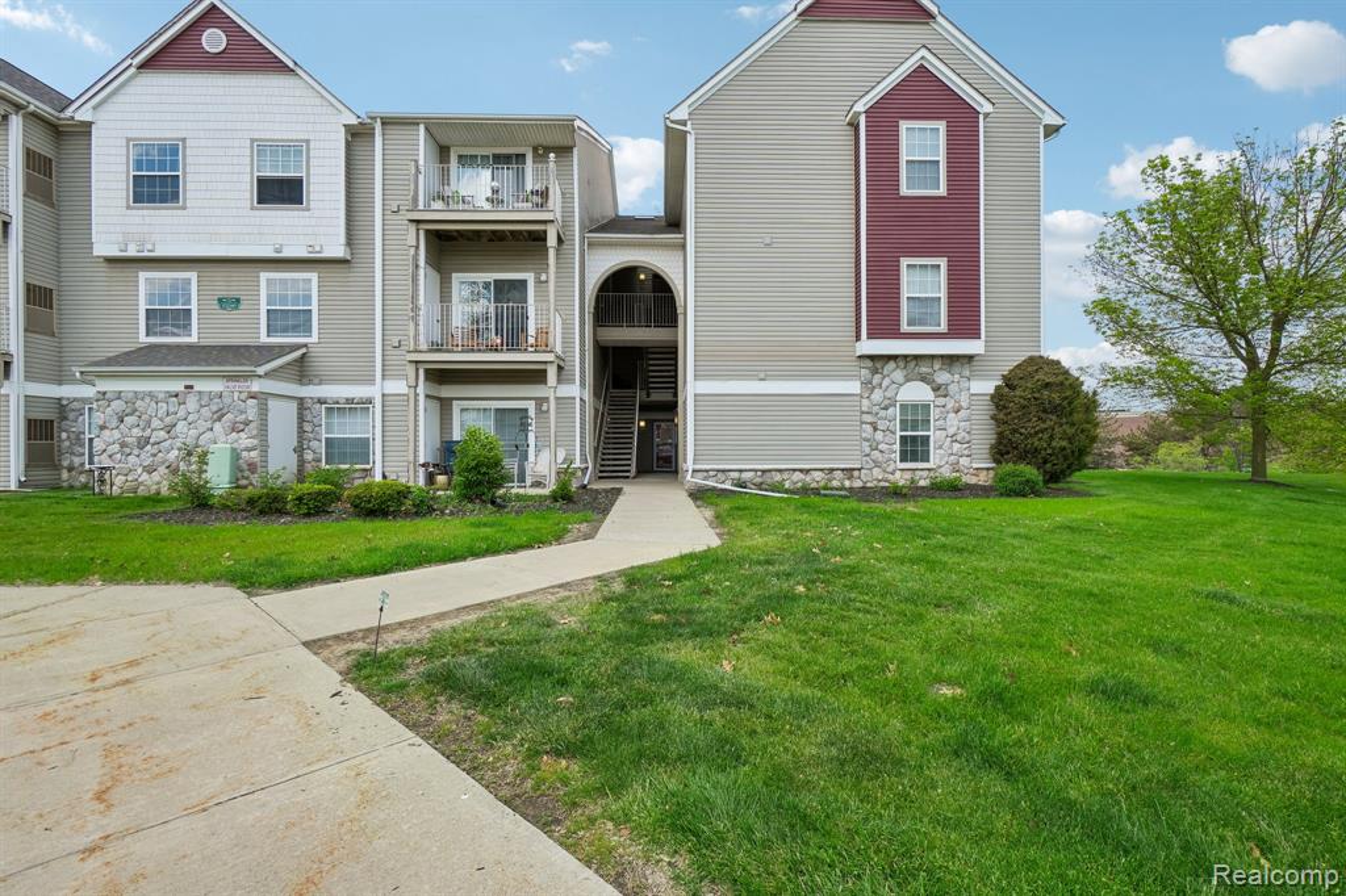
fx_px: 617
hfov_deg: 95.0
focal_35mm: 16
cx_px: 673
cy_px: 448
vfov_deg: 72.0
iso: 100
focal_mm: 11
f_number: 8
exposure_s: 1/200
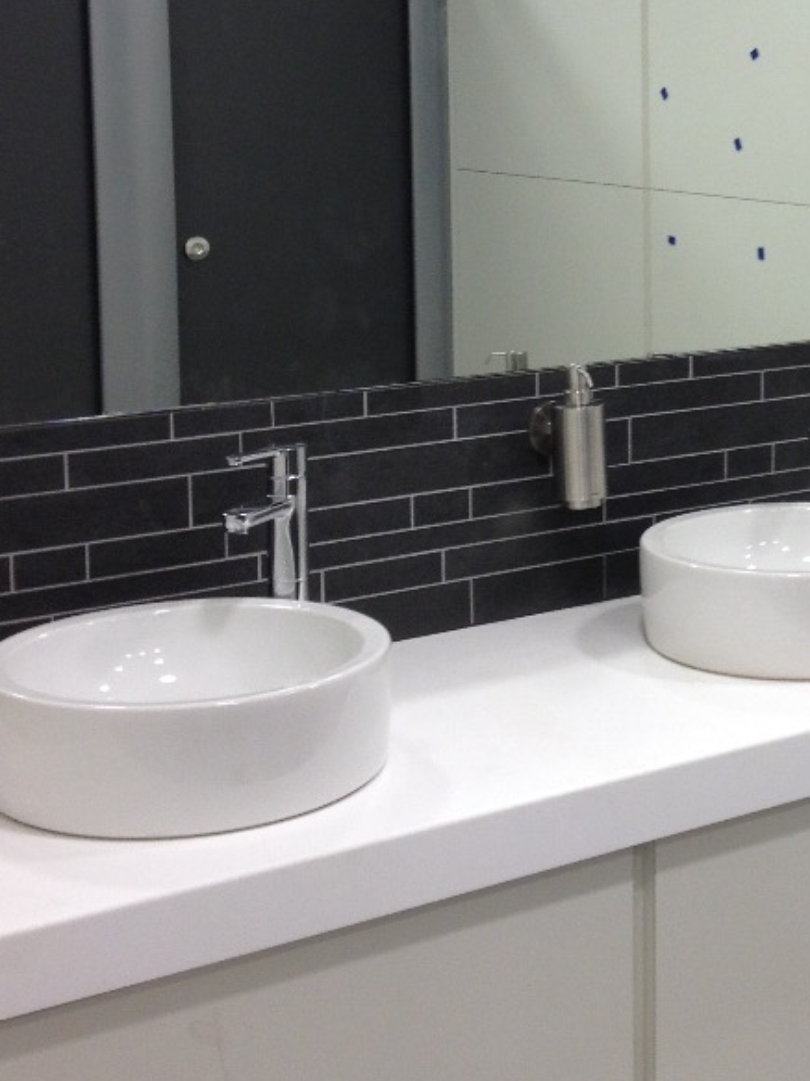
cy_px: 304
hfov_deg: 20.0
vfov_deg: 26.8
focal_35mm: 72
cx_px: 762
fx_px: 2247
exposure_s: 1/40
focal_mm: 4.28
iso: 64
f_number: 2.4
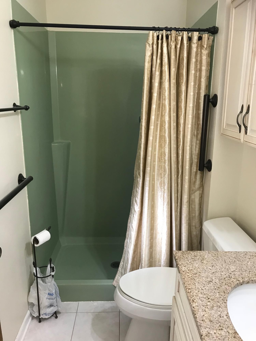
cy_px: 170
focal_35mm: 28
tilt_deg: -13.7
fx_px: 276
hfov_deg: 49.7
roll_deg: -1.5
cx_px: 128
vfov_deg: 63.4
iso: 40
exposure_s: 1/20
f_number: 1.8
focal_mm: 3.99
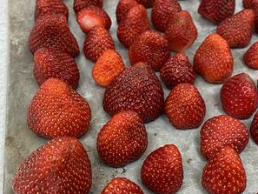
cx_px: 156
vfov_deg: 40.7
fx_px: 261
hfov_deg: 52.2
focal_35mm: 35
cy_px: 104
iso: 125
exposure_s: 1/60
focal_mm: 4.25
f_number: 1.8
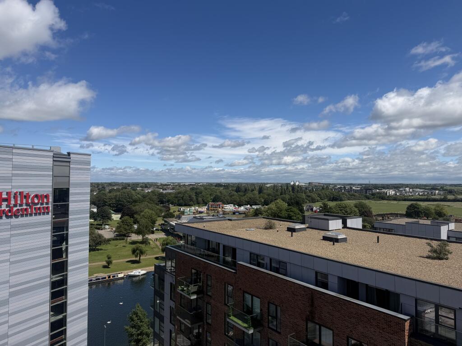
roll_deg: +0.0
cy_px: 173
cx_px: 231
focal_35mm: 24
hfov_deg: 71.6
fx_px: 320
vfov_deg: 56.8
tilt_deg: +2.1
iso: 80
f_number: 1.78
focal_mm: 6.76
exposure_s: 1/8130
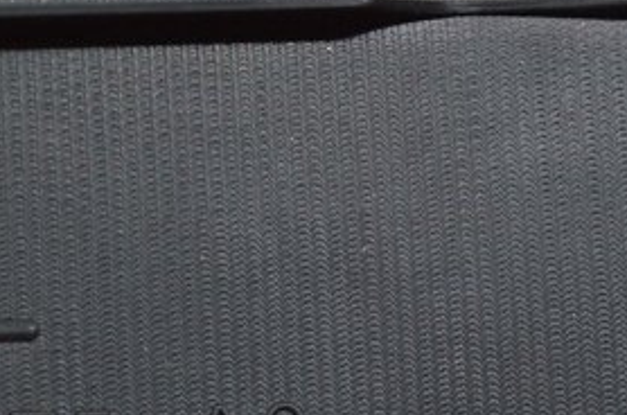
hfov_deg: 10.7
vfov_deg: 7.2
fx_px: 3304
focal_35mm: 190
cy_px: 301
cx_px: -61
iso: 400
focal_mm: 55
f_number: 5.6
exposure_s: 1/40
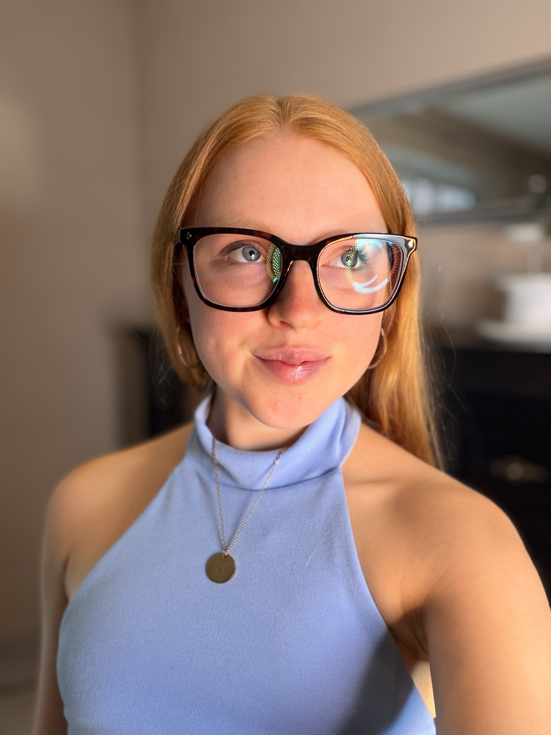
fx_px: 637
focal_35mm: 30
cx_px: 276
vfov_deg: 60.0
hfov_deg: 46.8
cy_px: 368
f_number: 1.9
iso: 80
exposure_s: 1/100
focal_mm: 2.71
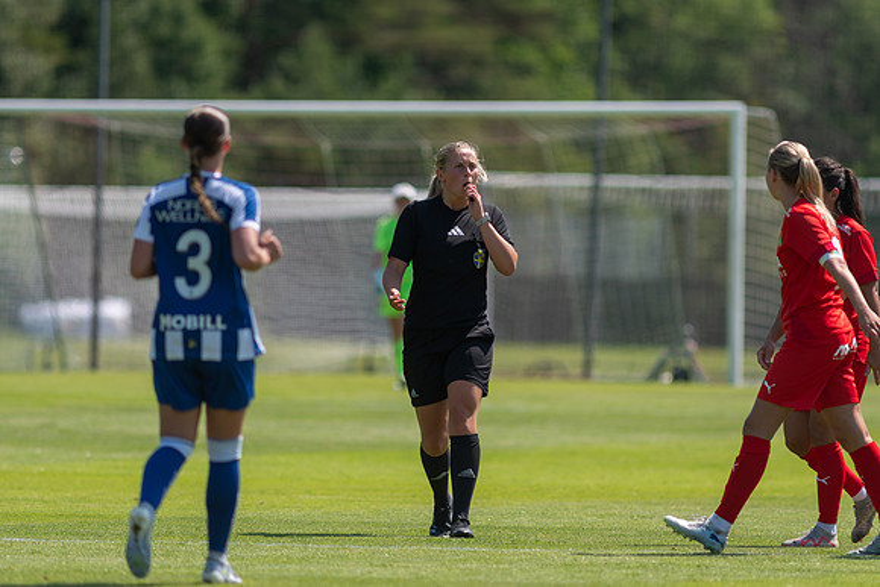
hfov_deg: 4.6
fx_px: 11002
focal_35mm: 450
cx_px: 440
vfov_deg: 3.1
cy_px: 294
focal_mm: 300
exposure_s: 1/1600
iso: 125
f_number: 3.2
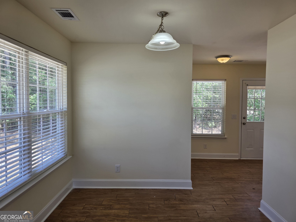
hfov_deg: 73.9
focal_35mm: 23
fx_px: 197
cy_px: 111
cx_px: 148
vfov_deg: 58.9
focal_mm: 6.3
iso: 50
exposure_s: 1/120
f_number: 1.7
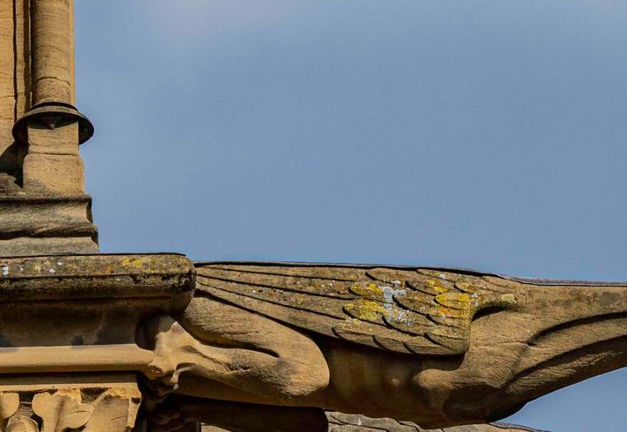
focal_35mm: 580
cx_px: 440
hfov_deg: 3.5
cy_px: 450
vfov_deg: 2.4
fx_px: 10210
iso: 1000
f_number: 7.1
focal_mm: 200
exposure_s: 1/5000
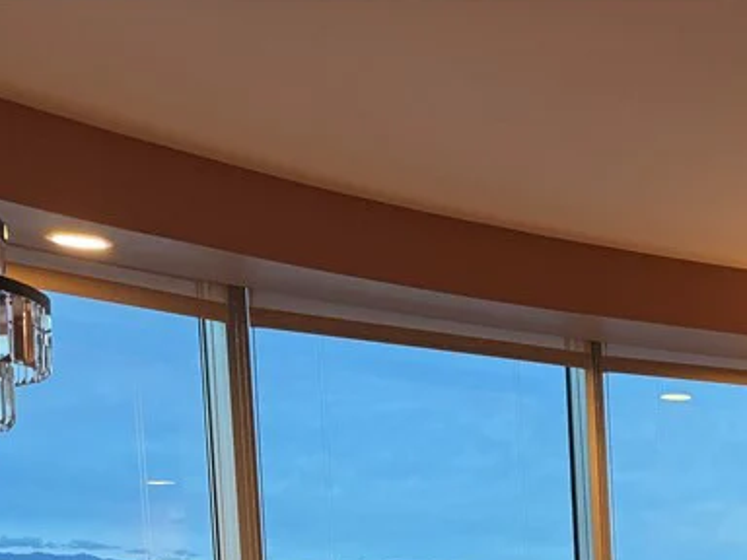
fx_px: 1381
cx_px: 965
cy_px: 741
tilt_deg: -6.2
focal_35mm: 64
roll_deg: +0.8
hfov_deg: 26.0
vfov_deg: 20.8
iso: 160
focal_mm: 6.76
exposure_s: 1/60
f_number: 1.78
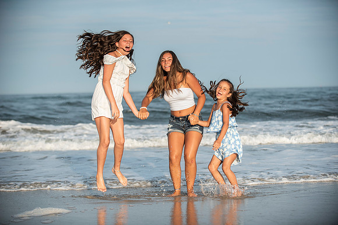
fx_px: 845
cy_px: 112
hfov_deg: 22.6
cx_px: 169
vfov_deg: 15.2
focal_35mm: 90
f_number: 3.2
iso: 250
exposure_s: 1/4000
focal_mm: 90
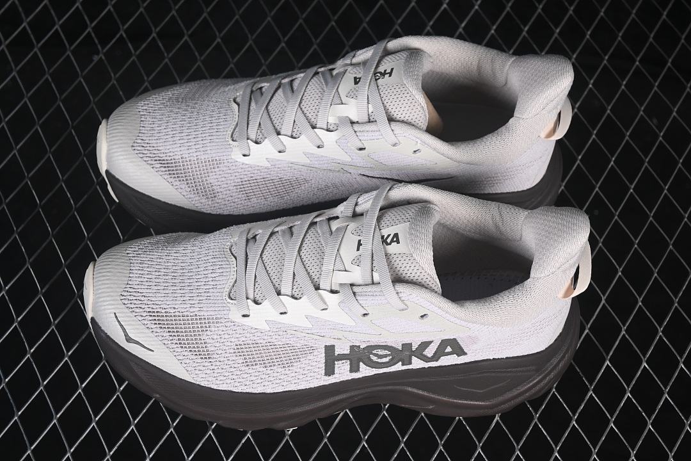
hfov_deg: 27.0
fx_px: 1439
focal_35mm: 75
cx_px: 346
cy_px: 230
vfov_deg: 18.2
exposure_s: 1/80
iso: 160
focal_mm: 50
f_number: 7.1
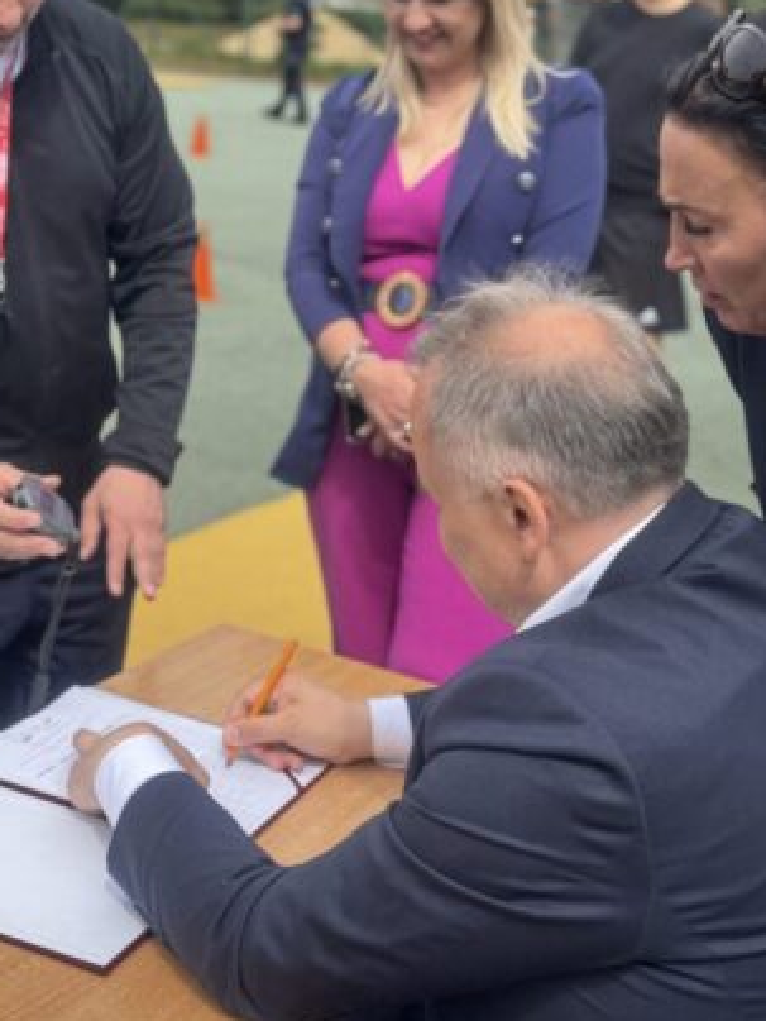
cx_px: 334
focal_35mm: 57
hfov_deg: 25.6
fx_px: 1682
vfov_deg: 33.7
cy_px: 422
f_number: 1.78
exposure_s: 1/2331
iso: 64
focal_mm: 6.76
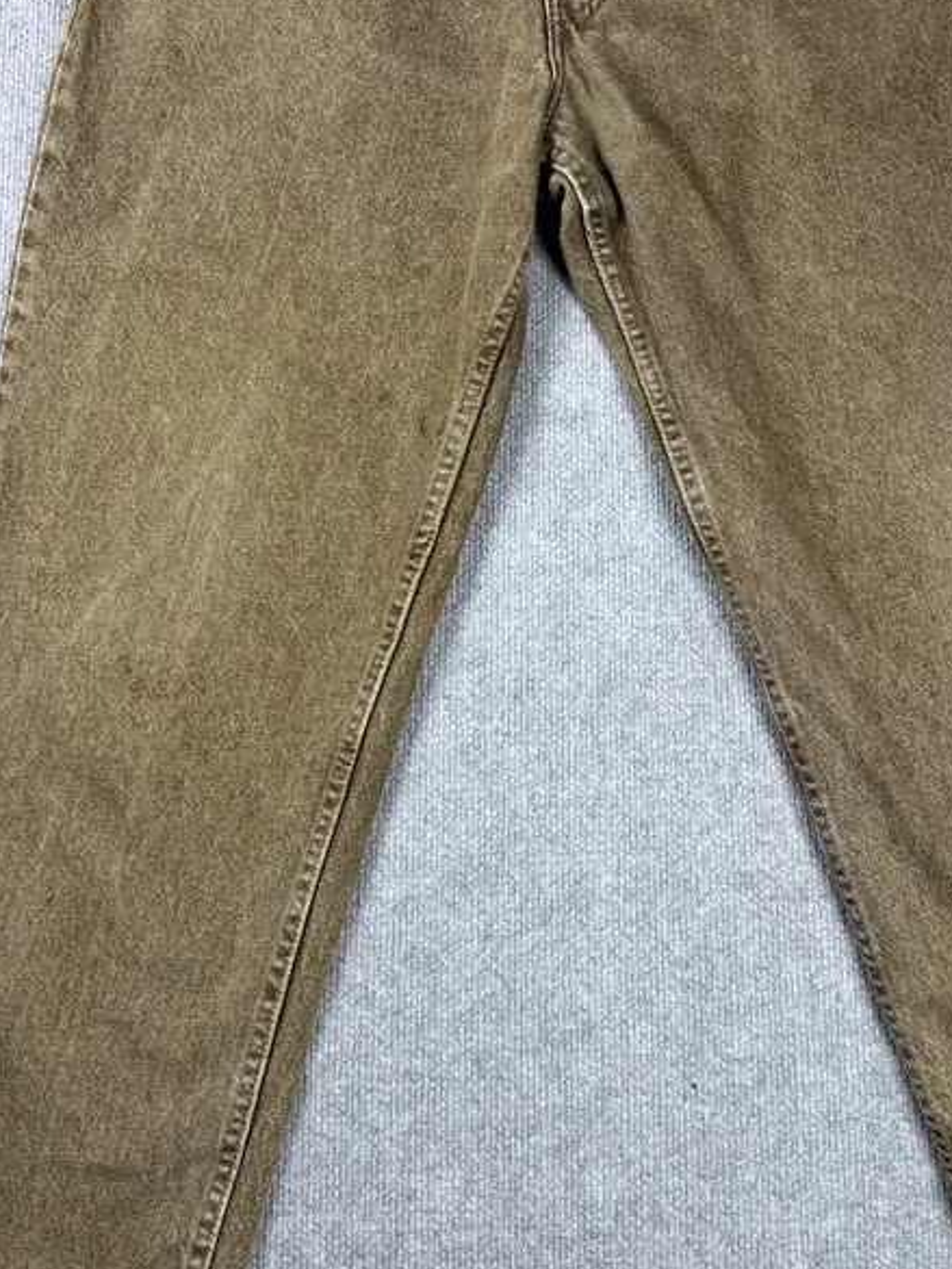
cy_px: 479
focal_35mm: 41
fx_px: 1503
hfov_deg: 35.0
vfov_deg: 45.4
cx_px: 564
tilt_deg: -52.9
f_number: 1.78
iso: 64
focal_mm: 6.76
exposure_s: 1/180
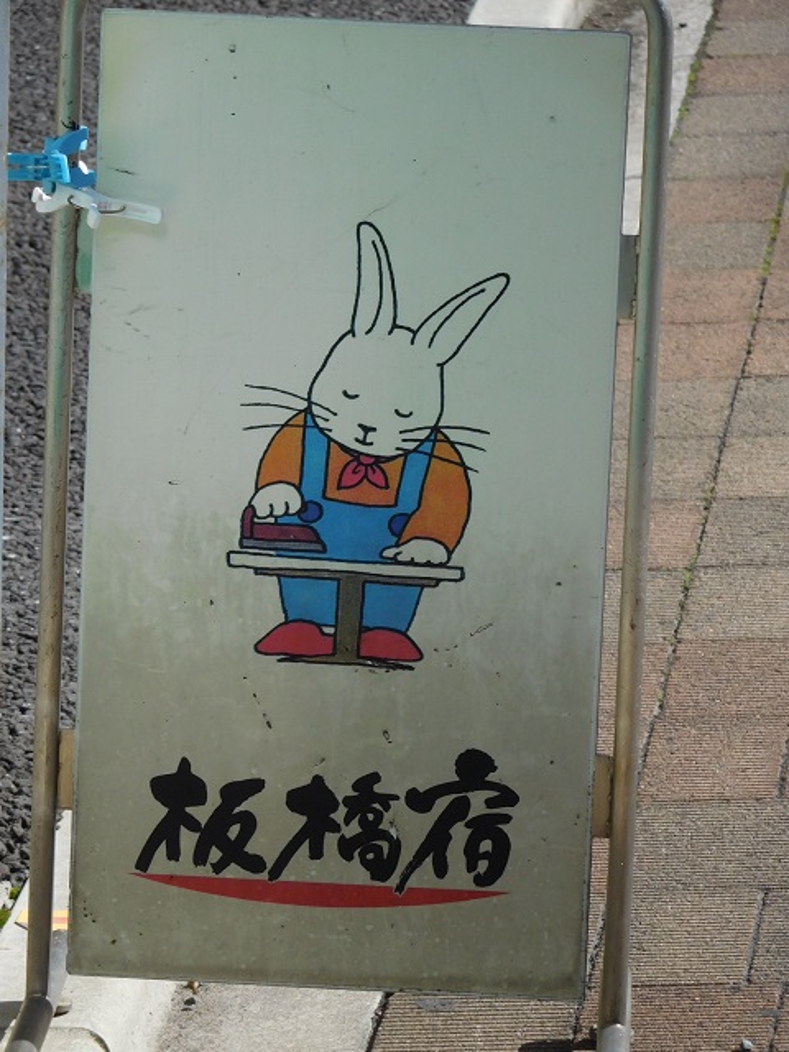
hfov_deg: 6.6
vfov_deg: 8.8
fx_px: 6838
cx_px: 394
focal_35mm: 225
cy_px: 526
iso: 125
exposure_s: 1/400
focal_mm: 40.1
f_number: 5.5
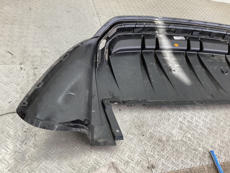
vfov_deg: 48.2
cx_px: 115
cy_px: 86
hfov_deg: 61.7
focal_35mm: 29
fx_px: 193
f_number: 1.8
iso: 32
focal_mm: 3
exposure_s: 1/120
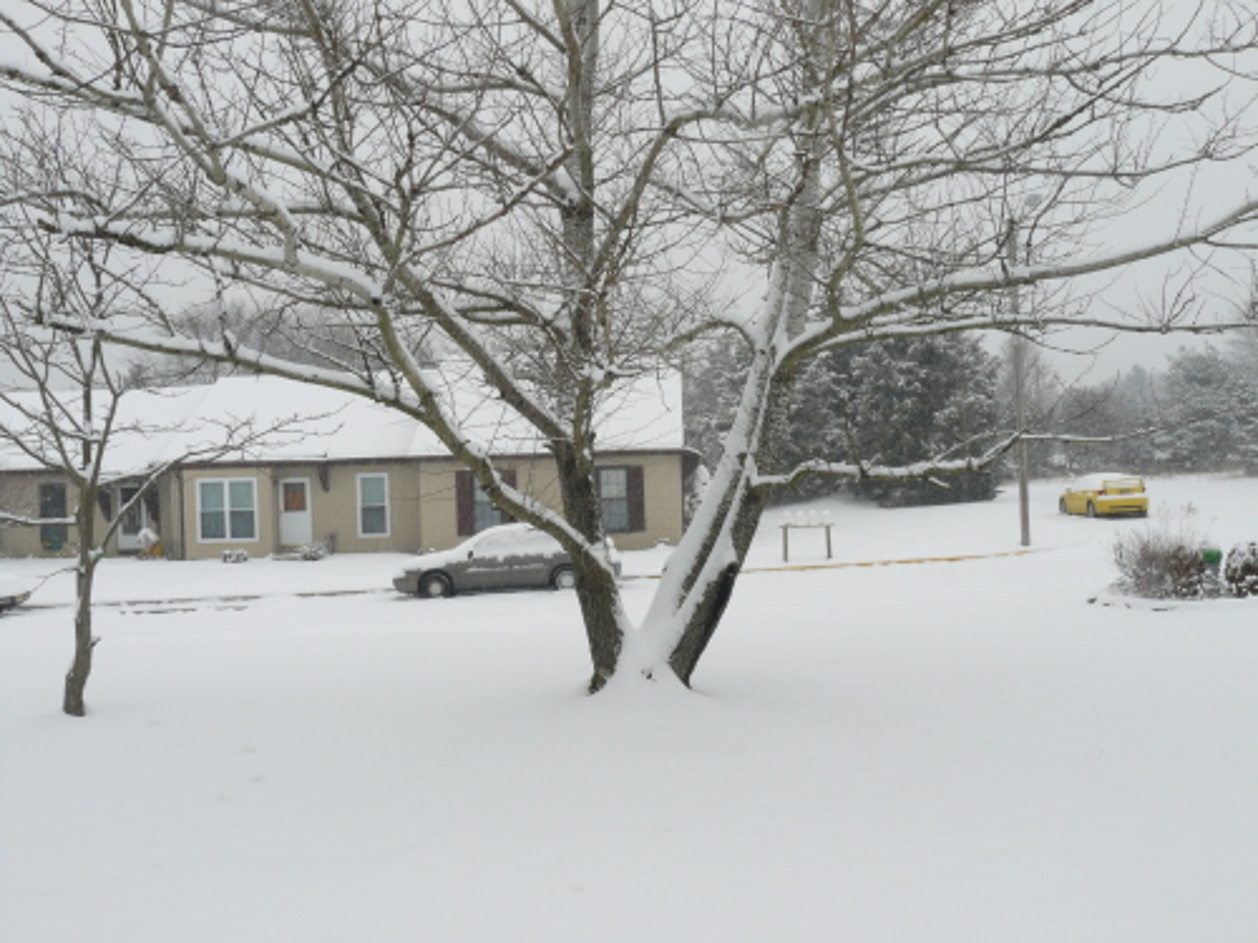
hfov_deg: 51.4
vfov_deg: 39.7
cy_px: 472
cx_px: 629
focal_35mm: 36
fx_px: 1308
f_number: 8
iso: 100
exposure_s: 1/40
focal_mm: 6
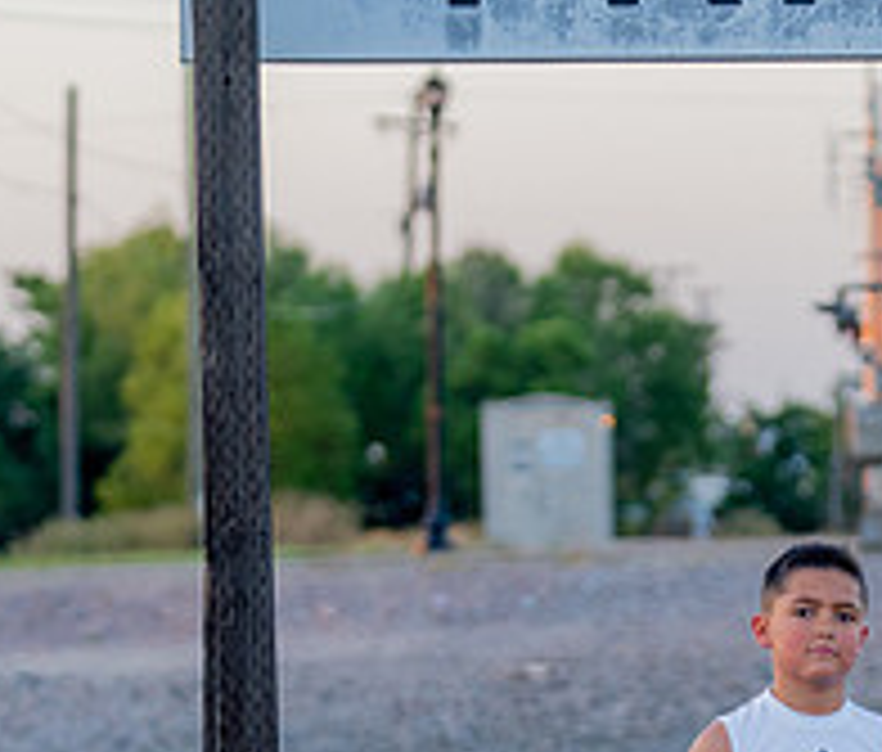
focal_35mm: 265
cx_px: 817
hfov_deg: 7.1
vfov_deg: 6.0
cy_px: 759
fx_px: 7097
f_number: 2.8
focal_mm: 83
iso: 500
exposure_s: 1/320
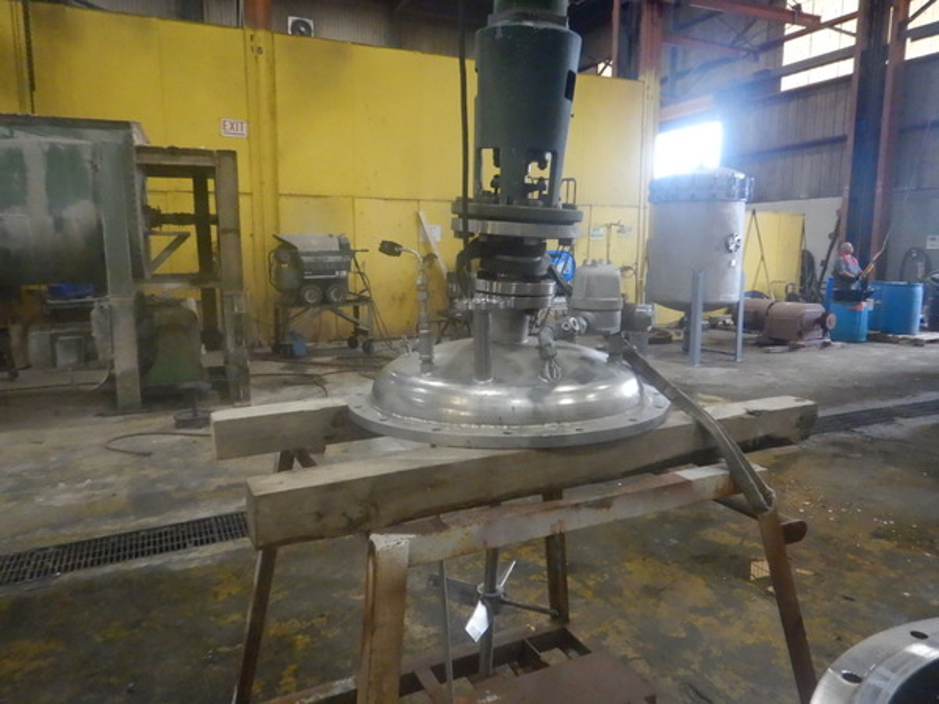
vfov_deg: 56.8
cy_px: 352
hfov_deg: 71.6
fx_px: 651
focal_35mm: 24
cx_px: 470
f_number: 2.8
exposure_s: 1/200
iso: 1600
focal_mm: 4.3
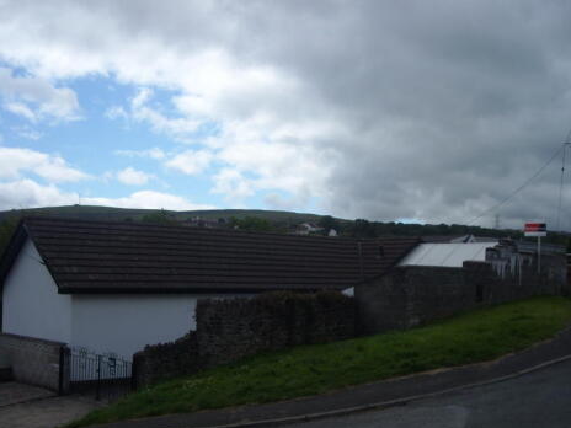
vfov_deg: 32.8
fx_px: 726
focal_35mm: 44
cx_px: 280
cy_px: 259
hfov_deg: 42.9
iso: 64
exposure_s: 1/647
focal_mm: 5.7
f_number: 5.6
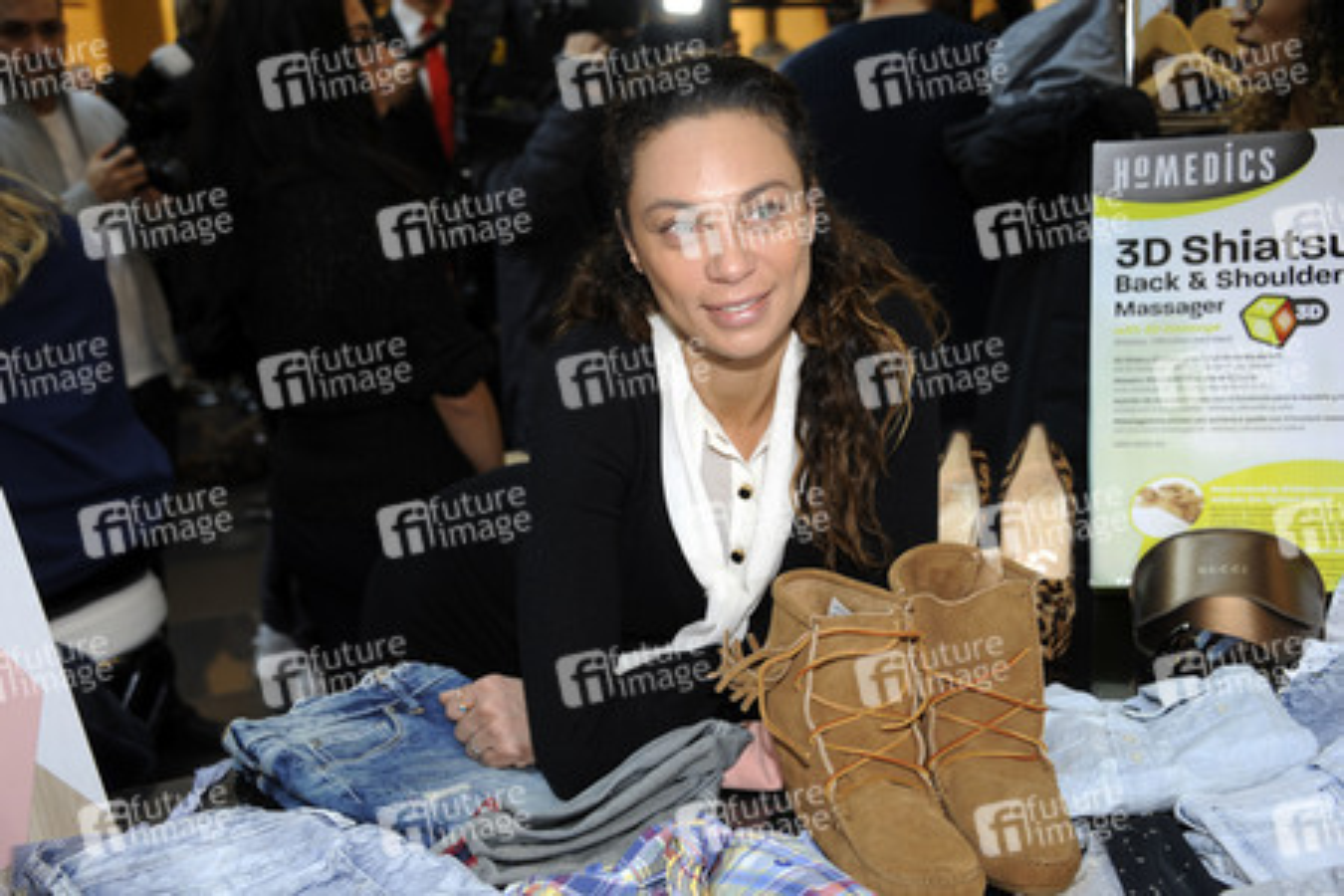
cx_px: 672
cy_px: 448
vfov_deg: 28.1
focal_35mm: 48
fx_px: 1792
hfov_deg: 41.1
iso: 500
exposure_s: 1/60
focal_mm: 48
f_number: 5.6
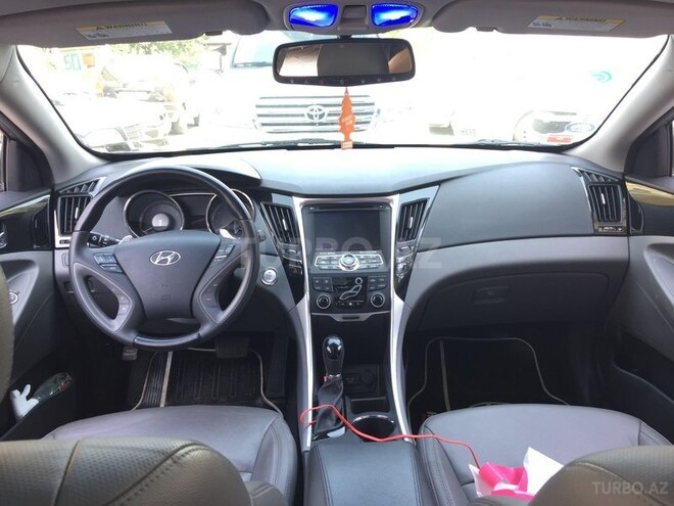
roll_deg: +1.3
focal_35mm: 29
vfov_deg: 48.2
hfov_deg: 61.7
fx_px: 565
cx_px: 337
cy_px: 253
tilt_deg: -18.0
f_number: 2.2
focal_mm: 4.15
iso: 32
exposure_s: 1/50
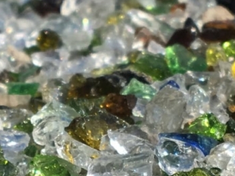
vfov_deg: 8.9
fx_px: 1133
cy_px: 139
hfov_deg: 11.8
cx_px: 93
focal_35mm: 167
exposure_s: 1/2747
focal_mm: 4.15
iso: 25
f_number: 2.2
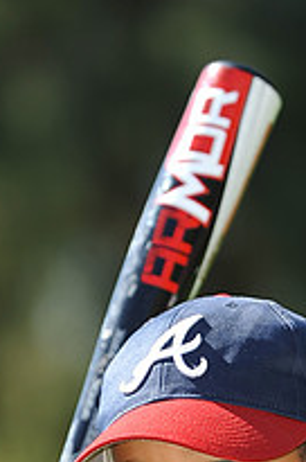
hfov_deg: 2.8
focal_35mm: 496
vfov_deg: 4.1
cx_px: 130
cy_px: 629
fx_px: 6345
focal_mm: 175
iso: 200
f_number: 4.5
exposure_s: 1/640
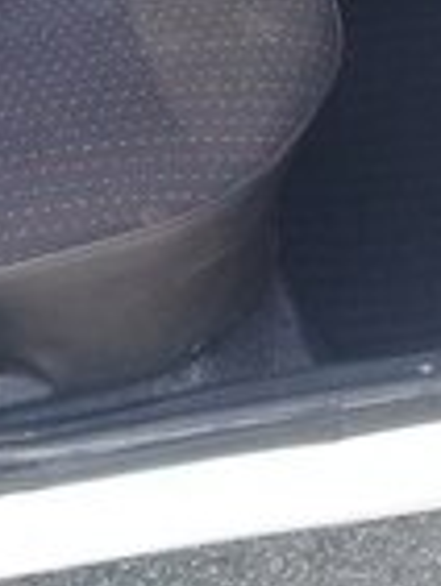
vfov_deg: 15.8
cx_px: 200
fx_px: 1849
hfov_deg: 13.6
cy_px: -420
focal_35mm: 109
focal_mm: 3.3
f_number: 2.2
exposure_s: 1/100
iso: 64
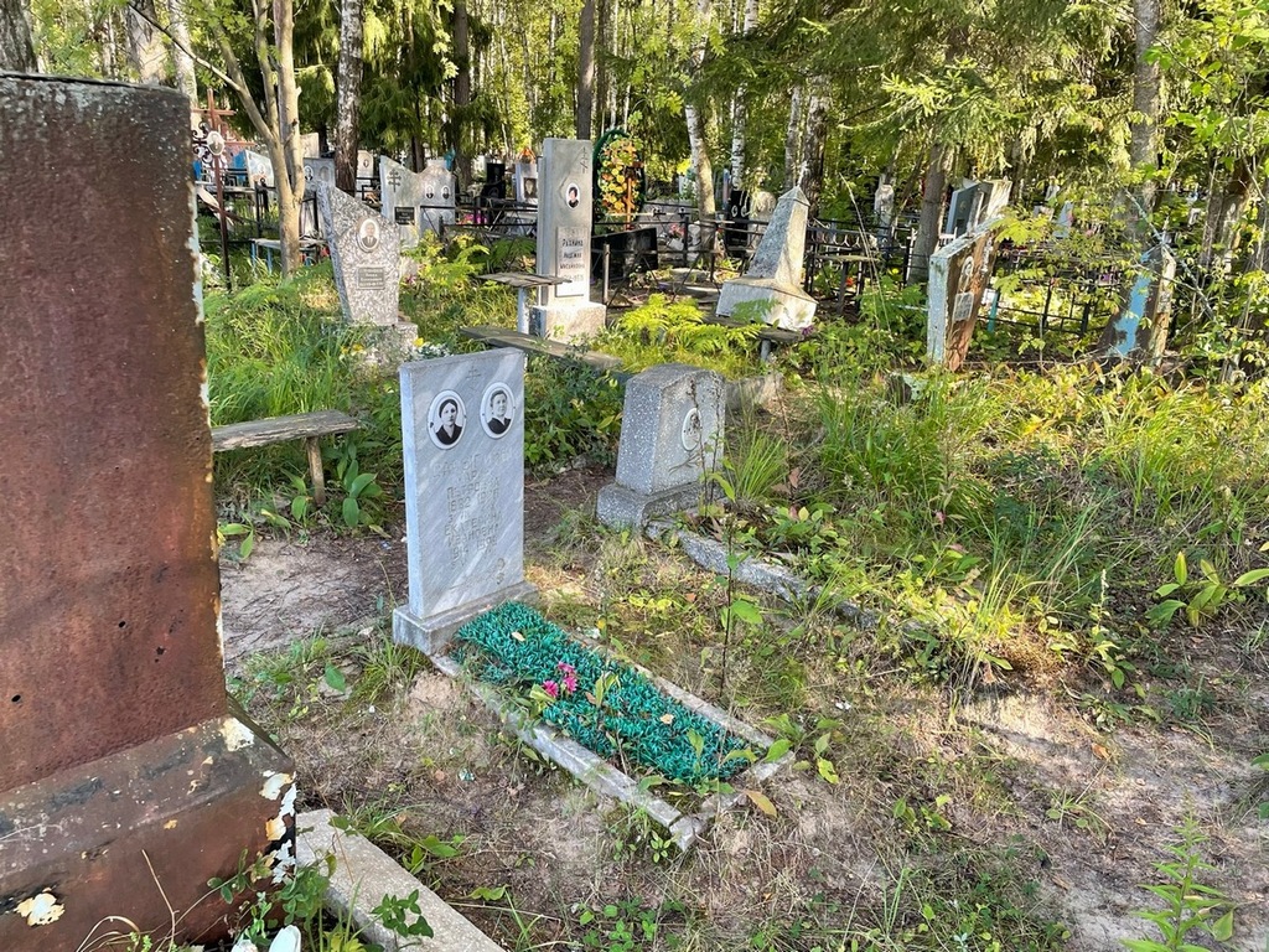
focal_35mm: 26
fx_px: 953
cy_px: 476
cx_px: 634
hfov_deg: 67.3
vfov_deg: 53.1
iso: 40
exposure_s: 1/121
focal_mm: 4.2
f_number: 1.6
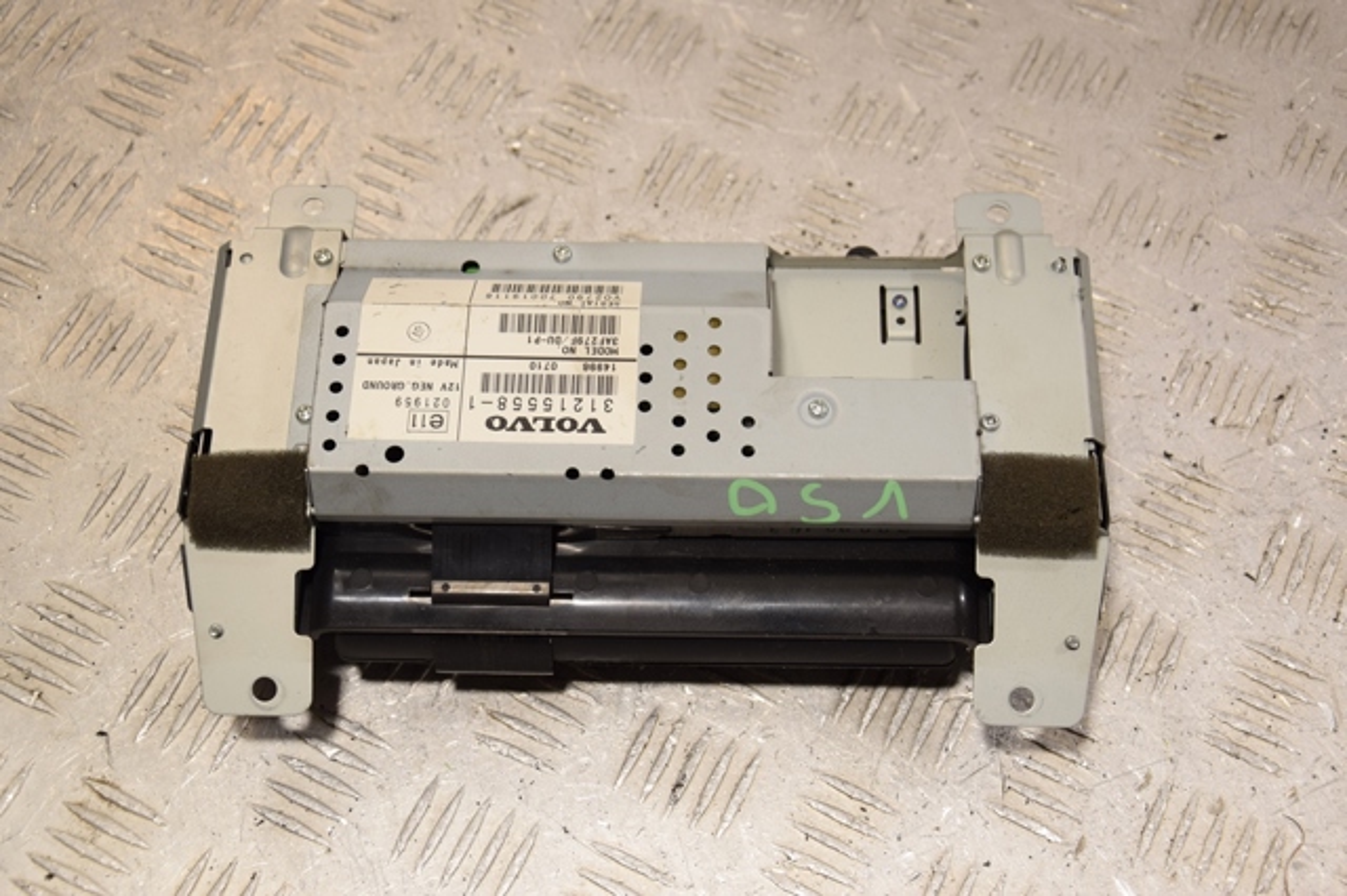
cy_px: 448
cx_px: 674
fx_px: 1963
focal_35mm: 52
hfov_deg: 37.9
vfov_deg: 25.7
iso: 400
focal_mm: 35
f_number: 5.6
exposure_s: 1/125
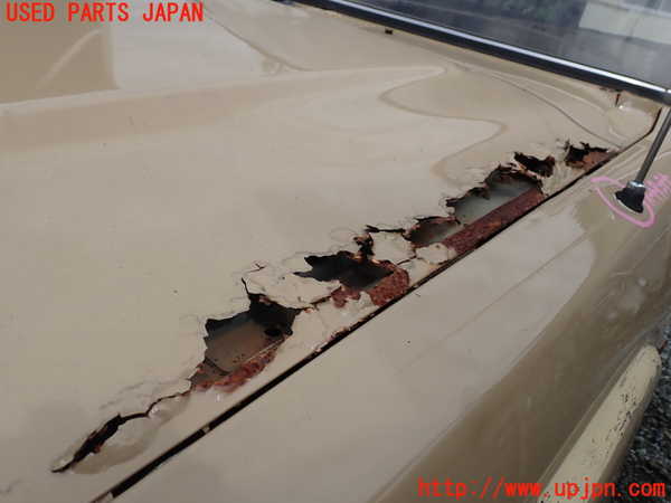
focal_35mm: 30
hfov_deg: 60.0
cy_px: 252
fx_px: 582
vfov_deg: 46.8
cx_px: 336
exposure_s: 1/200
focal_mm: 5.4
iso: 100
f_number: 9
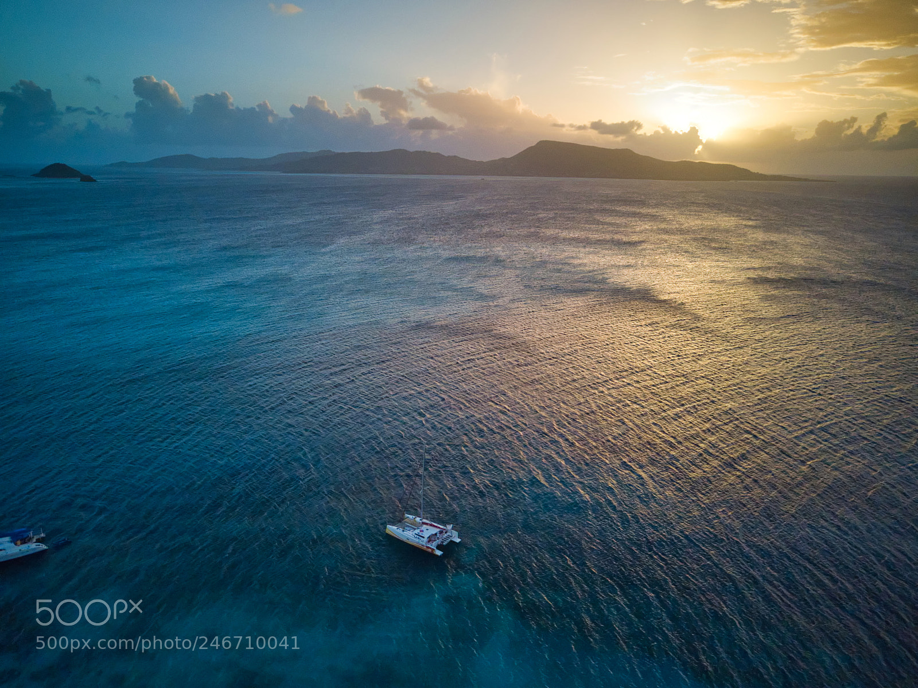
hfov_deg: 67.3
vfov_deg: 53.0
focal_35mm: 26
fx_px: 689
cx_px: 459
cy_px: 344
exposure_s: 1/872
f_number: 2.2
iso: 100
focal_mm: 4.73
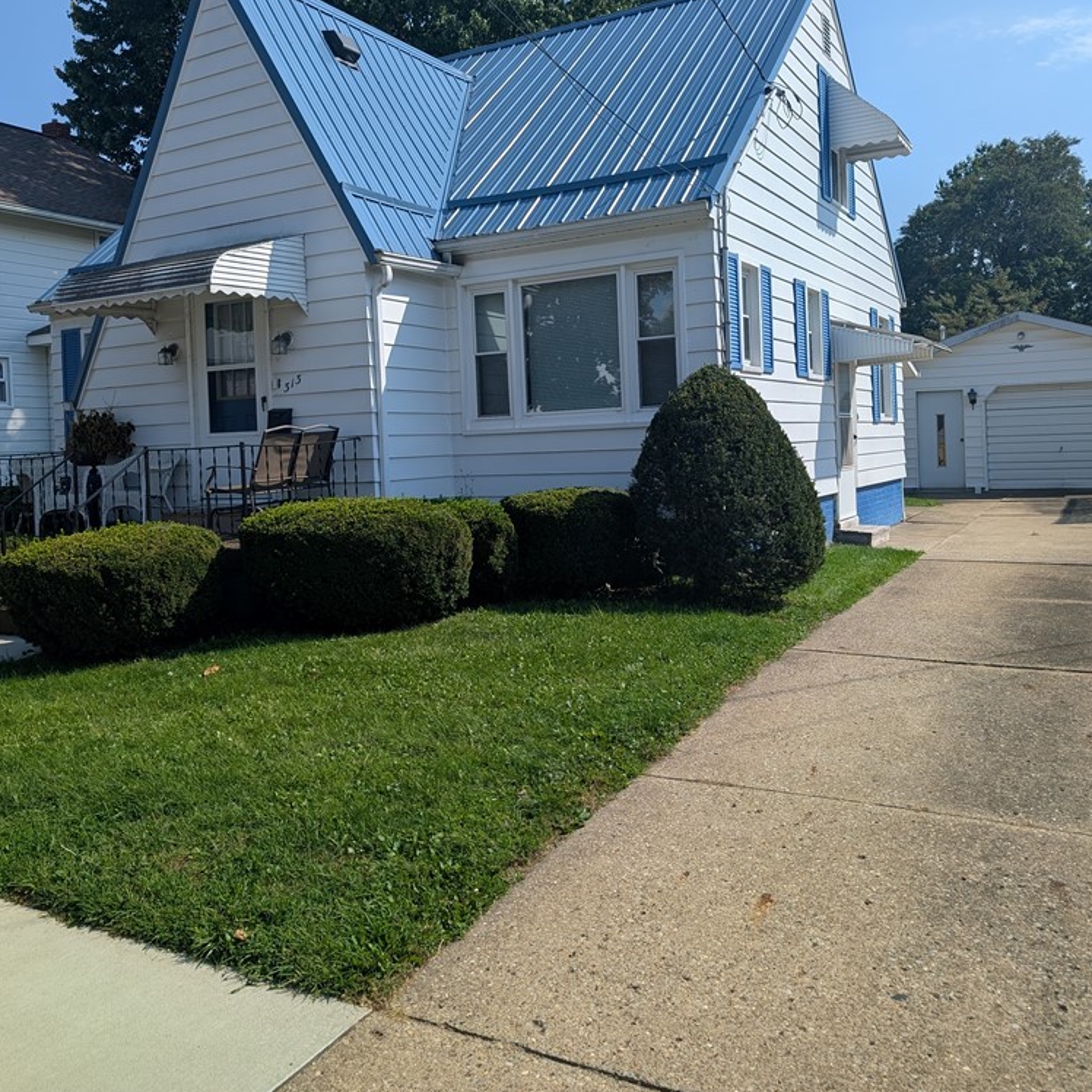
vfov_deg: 55.3
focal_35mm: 29
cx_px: 535
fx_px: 1035
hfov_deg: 55.6
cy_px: 456
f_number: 1.68
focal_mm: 6.9
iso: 20
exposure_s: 1/1443
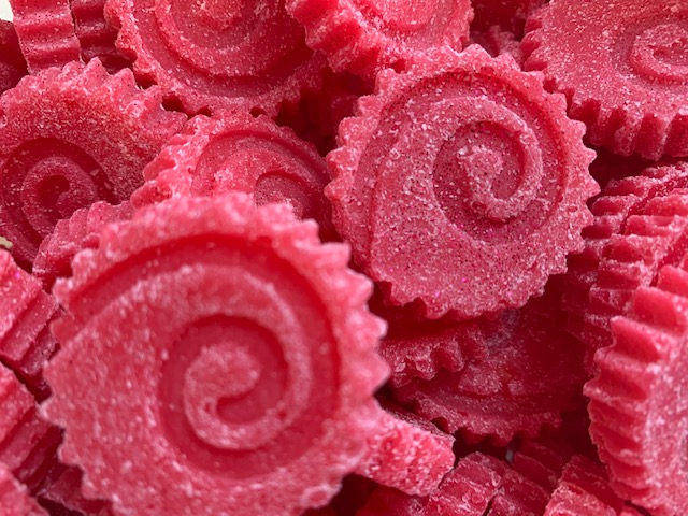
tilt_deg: -85.6
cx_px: 344
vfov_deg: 53.1
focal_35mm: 26
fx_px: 517
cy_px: 258
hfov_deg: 67.3
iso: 160
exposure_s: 1/50
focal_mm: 4.25
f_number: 1.8
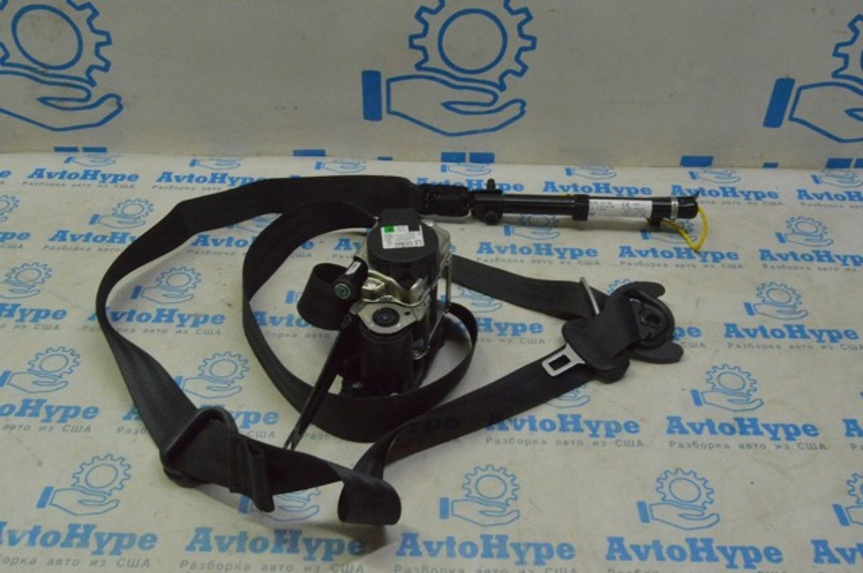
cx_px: 432
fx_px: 862
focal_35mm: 36
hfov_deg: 53.2
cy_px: 286
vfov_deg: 36.8
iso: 6400
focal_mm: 24
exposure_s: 1/60
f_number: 20
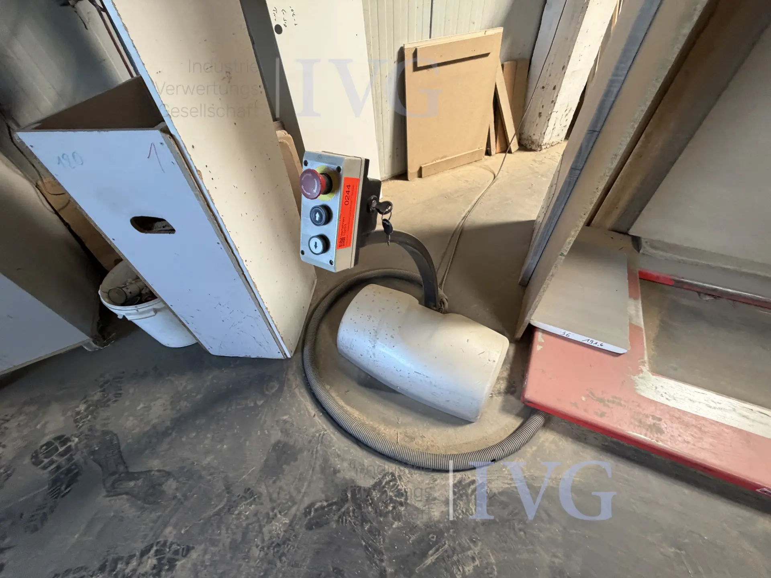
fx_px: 312
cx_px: 386
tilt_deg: -50.5
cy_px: 289
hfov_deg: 102.1
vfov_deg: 85.7
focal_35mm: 14
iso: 320
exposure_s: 1/78
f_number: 2.2
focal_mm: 2.22
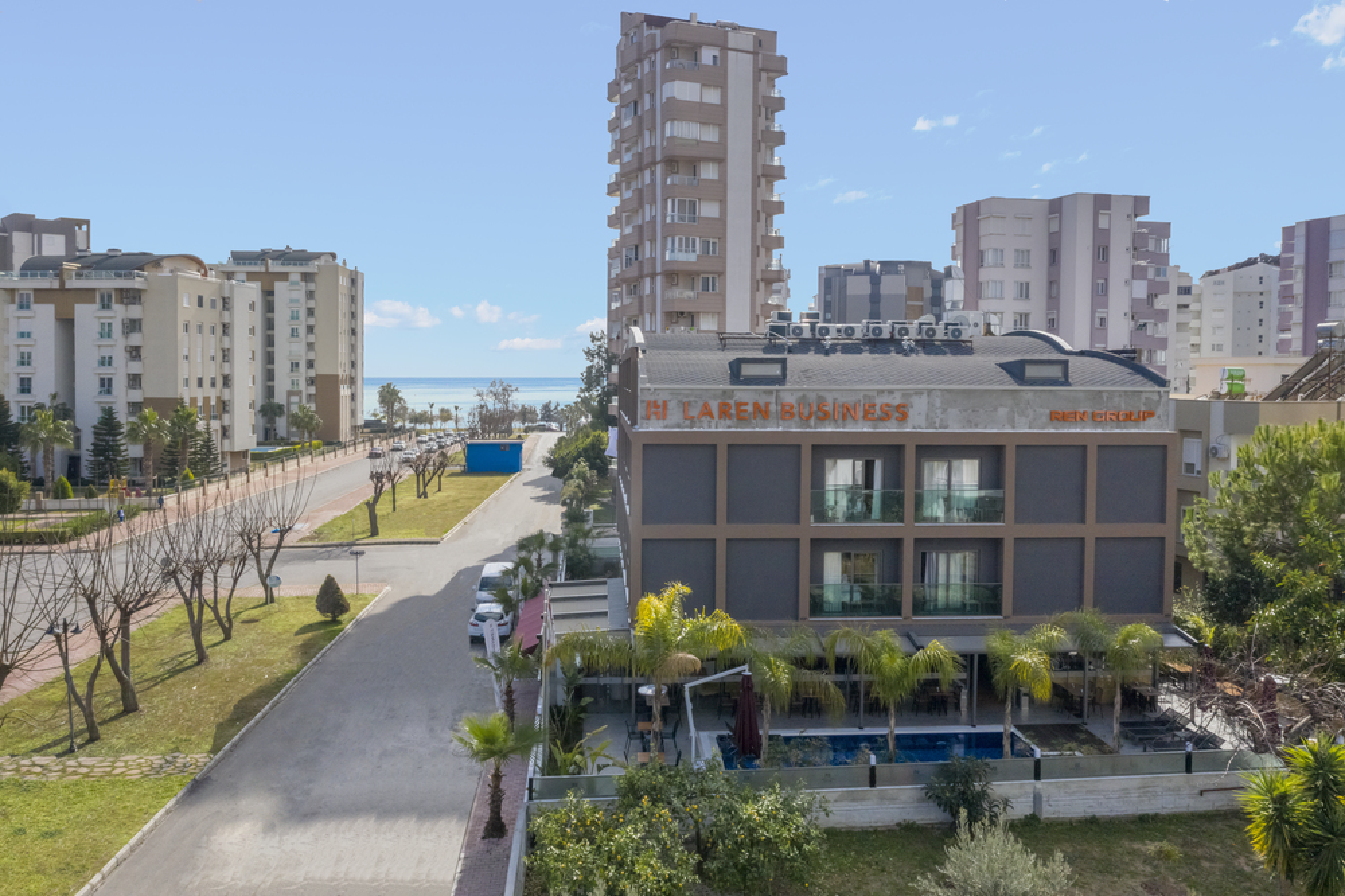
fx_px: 1046
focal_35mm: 28
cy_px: 448
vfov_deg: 46.4
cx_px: 672
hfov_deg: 65.5
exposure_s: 1/1250
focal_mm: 10.26
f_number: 8
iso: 200
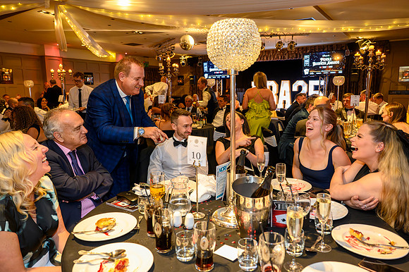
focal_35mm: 26
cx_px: 204
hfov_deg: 70.3
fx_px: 290
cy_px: 136
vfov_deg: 50.2
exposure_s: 1/125
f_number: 3.5
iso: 6400
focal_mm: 25.5
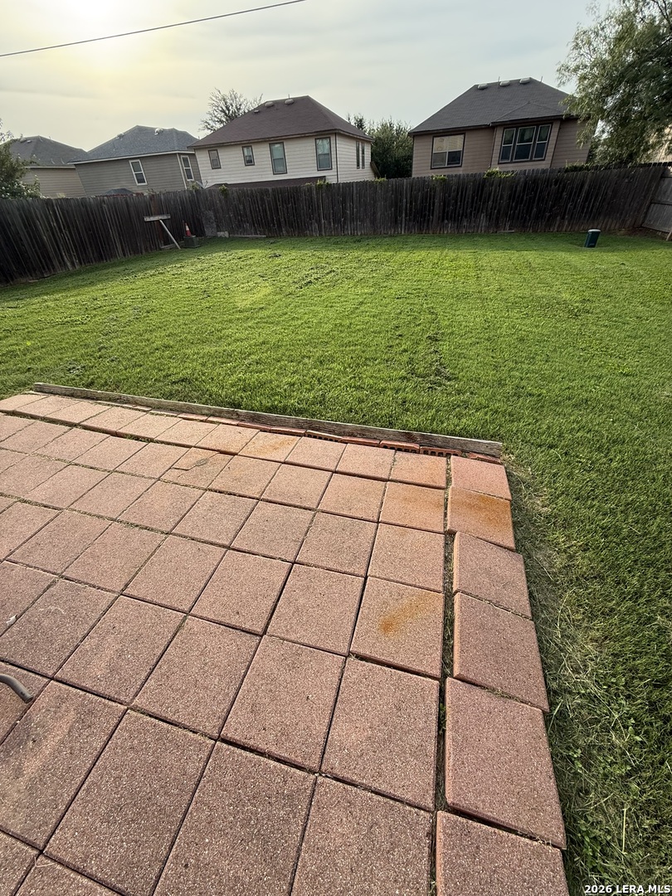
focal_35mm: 14
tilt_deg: -36.5
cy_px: 448
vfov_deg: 102.1
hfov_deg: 85.7
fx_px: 362
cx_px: 336
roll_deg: +2.7
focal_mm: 2.22
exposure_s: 1/465
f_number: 2.2
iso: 50
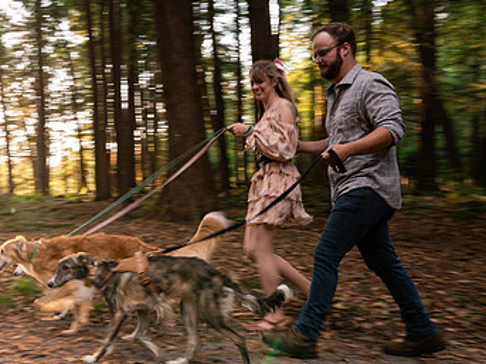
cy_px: 254
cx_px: 79
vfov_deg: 36.3
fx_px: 547
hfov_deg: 44.9
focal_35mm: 39
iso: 1600
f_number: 8
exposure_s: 1/30
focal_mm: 24
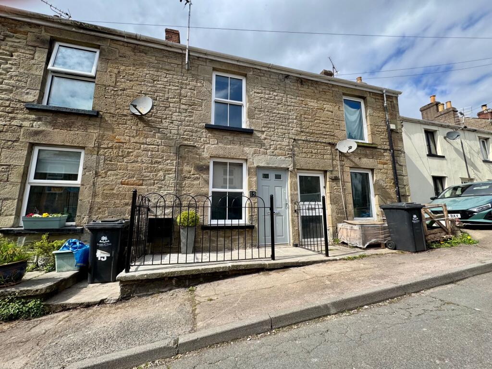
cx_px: 246
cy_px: 184
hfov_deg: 102.1
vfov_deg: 85.7
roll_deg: +0.2
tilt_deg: +9.7
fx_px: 199
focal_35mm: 14
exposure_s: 1/1299
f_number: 2.2
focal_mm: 2.22
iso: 50
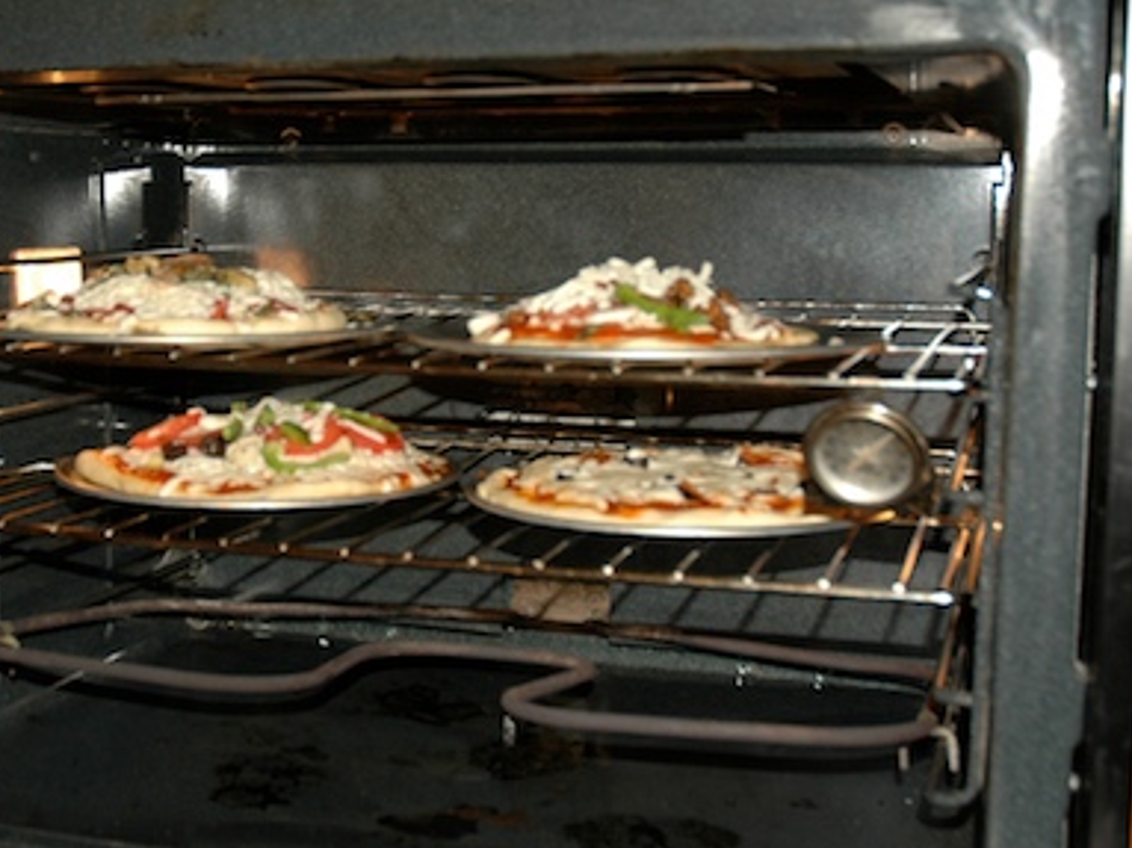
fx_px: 1733
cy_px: 387
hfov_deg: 35.8
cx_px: 384
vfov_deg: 27.5
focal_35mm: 53
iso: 200
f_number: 3.8
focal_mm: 22
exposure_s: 1/60
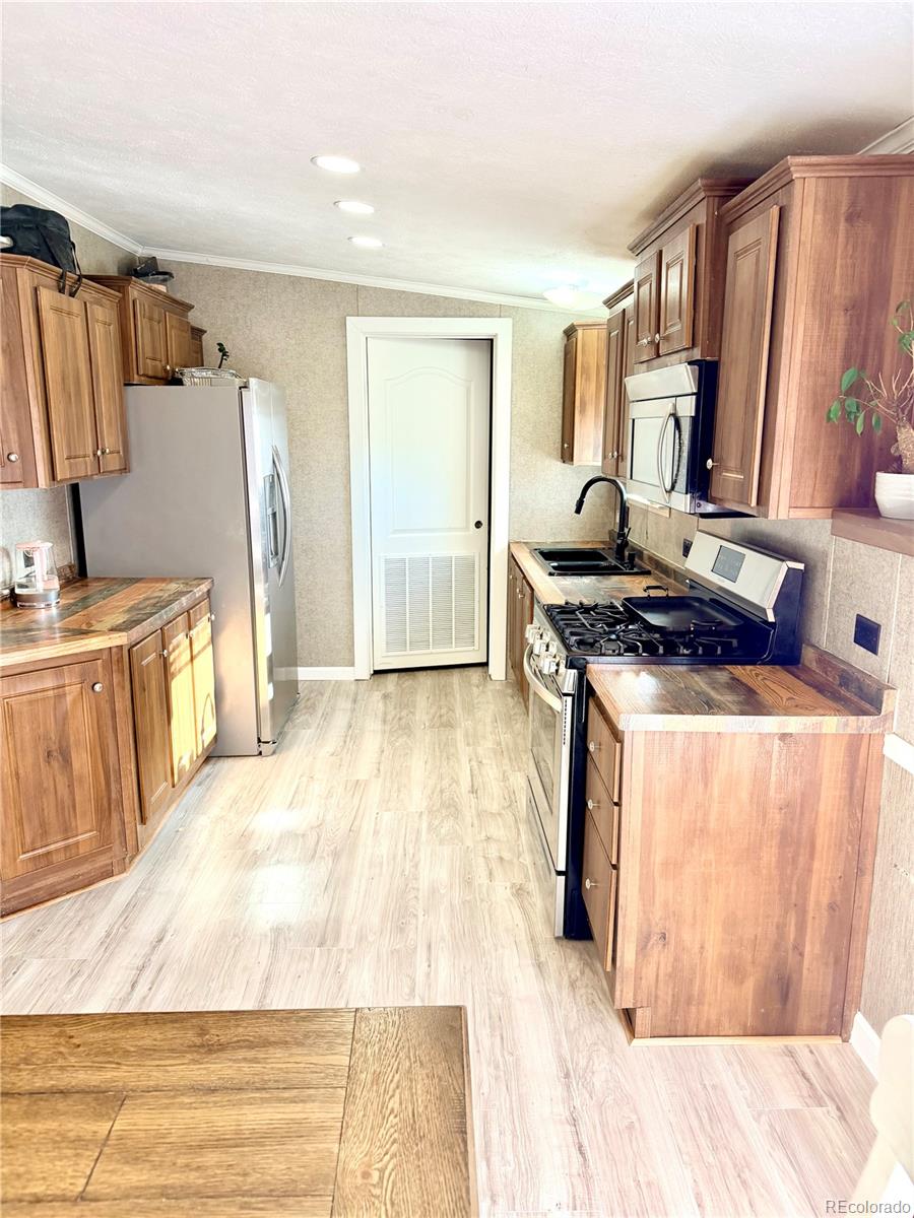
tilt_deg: -12.4
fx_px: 845
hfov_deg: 56.8
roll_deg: +0.0
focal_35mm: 24
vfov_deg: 71.6
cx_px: 457
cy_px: 609
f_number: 1.78
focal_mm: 6.76
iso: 125
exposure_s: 1/207
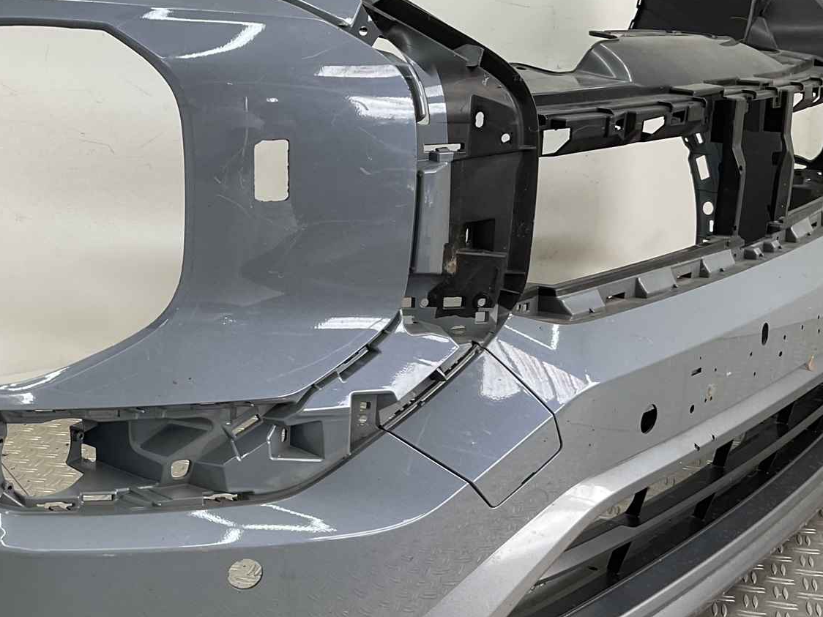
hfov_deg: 35.8
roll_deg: +0.8
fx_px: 1236
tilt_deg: -14.7
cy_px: 334
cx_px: 185
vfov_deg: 28.0
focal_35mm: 52
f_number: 1.8
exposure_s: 1/100
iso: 16
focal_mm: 3
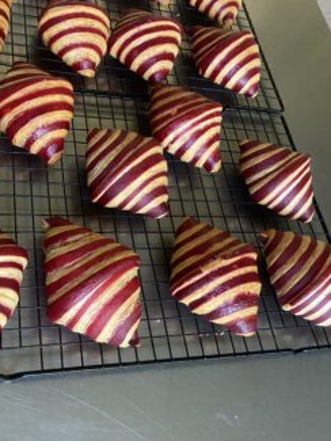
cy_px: 136
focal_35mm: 40
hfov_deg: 35.6
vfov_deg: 45.8
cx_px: 105
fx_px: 510
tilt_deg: -49.7
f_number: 1.8
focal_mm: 4.25
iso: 500
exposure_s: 1/56
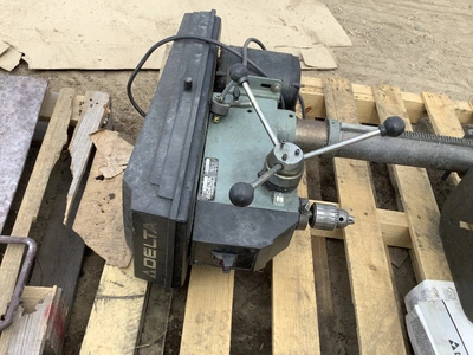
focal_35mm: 31
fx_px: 424
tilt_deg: -50.4
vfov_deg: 45.4
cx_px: 236
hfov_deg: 58.4
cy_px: 178
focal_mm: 3.3
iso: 25
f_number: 2.4
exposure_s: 1/525
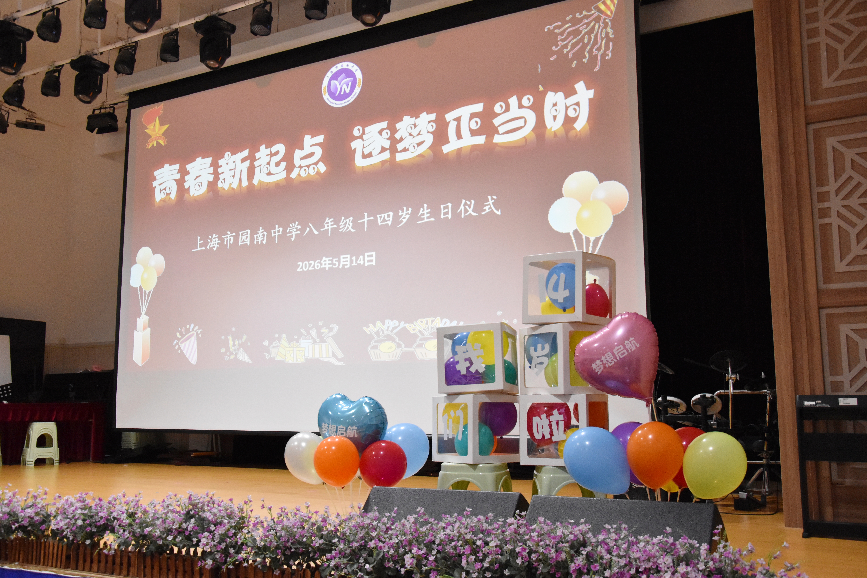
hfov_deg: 57.2
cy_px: 289
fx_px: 795
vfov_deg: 40.0
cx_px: 434
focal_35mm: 33
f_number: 5.6
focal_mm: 22
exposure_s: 1/125
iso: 3200
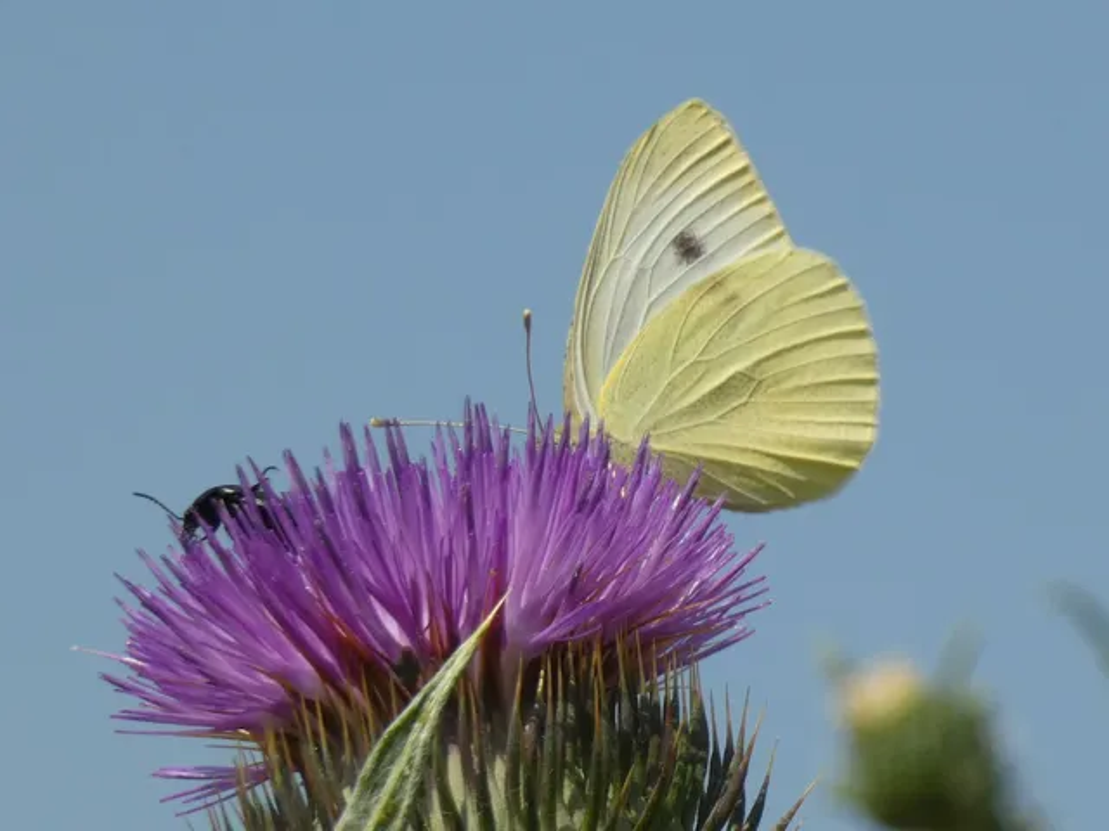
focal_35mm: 236
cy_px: 416
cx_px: 554
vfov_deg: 6.3
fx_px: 7561
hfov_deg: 8.4
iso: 80
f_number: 5.5
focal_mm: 42.3
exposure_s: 1/500
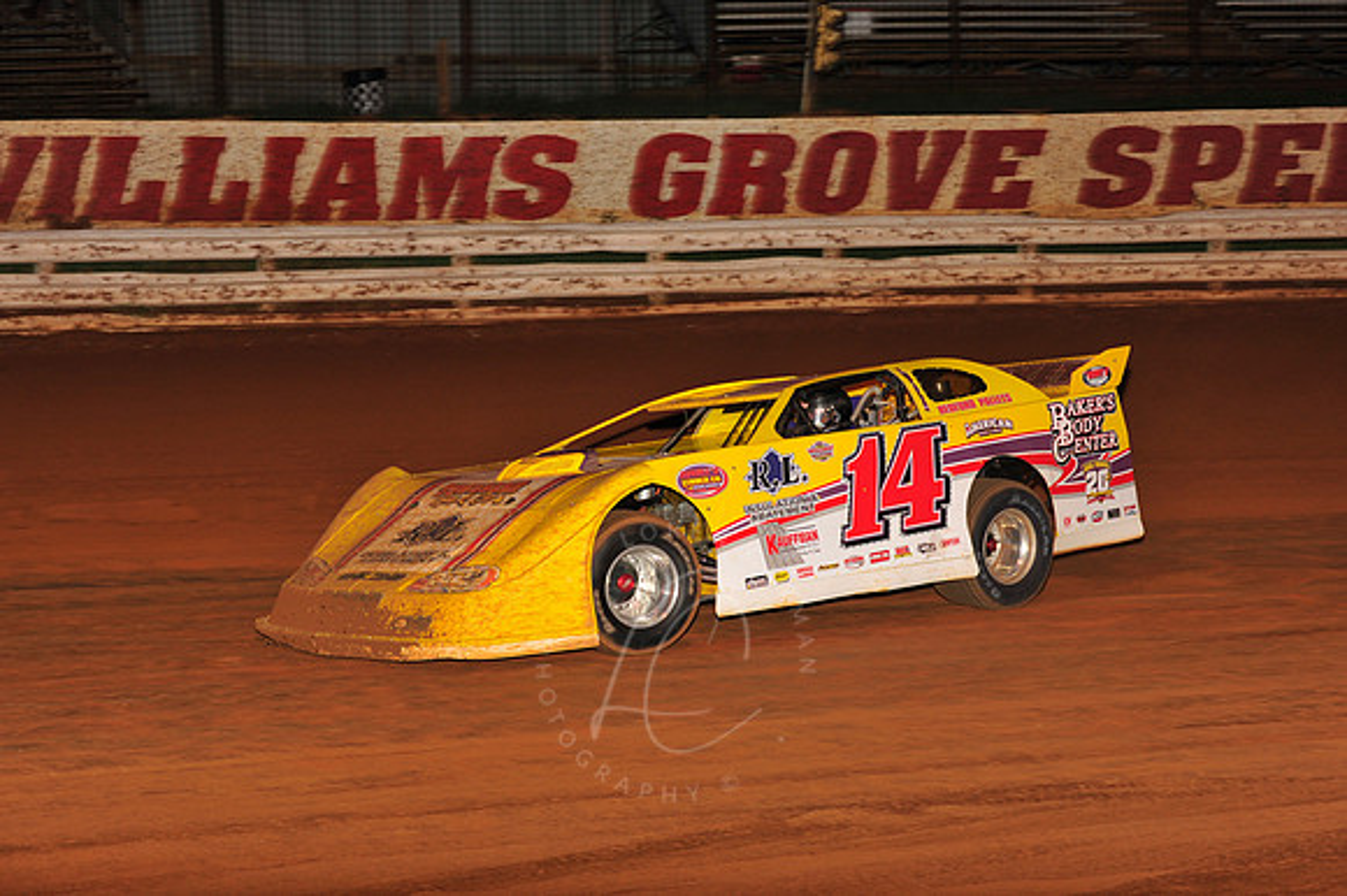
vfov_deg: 14.8
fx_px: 3440
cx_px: 674
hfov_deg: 22.2
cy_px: 448
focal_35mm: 92
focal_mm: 92
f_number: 6.3
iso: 800
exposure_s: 1/320
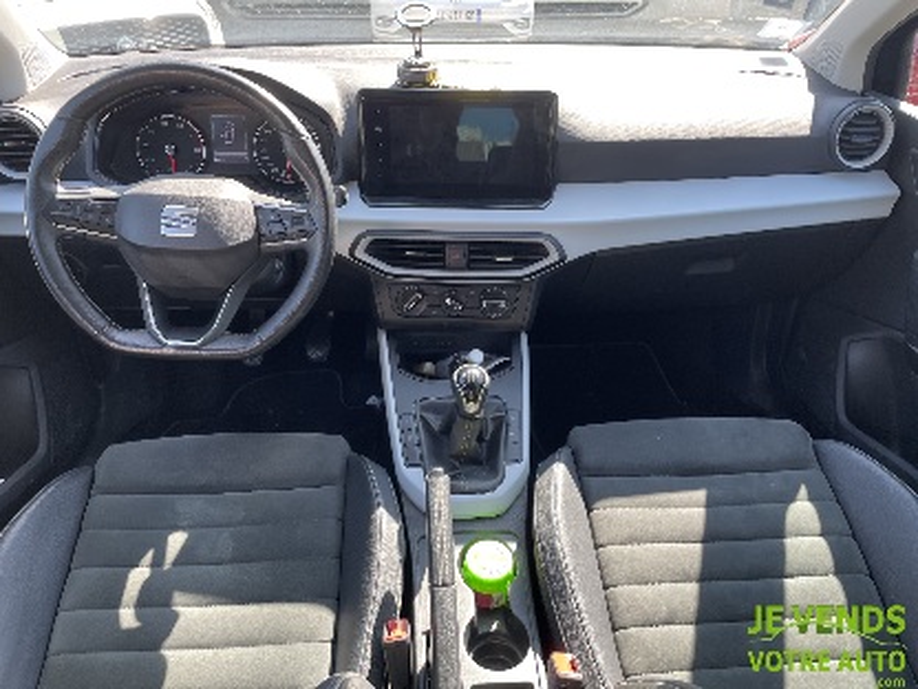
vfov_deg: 53.1
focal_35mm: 26
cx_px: 459
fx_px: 690
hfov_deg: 67.3
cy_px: 344
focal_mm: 4.2
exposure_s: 1/129
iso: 32
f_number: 1.6
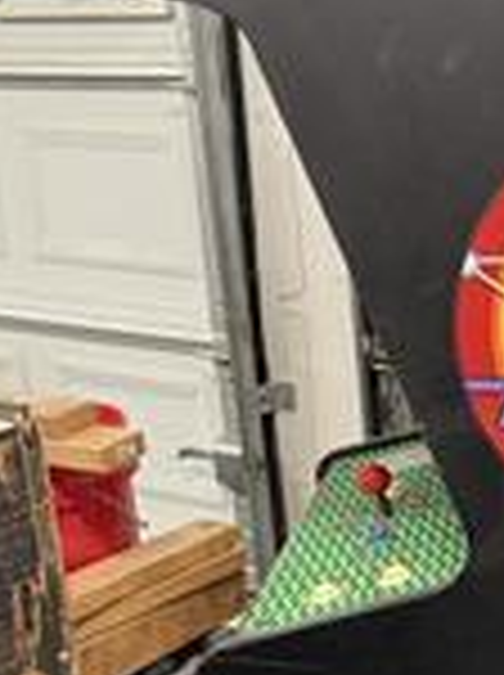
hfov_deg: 21.2
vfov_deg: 29.9
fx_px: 1246
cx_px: 614
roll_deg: -0.2
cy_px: 486
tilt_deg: -19.7
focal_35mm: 64
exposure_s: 1/60
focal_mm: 6.76
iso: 320
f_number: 1.78
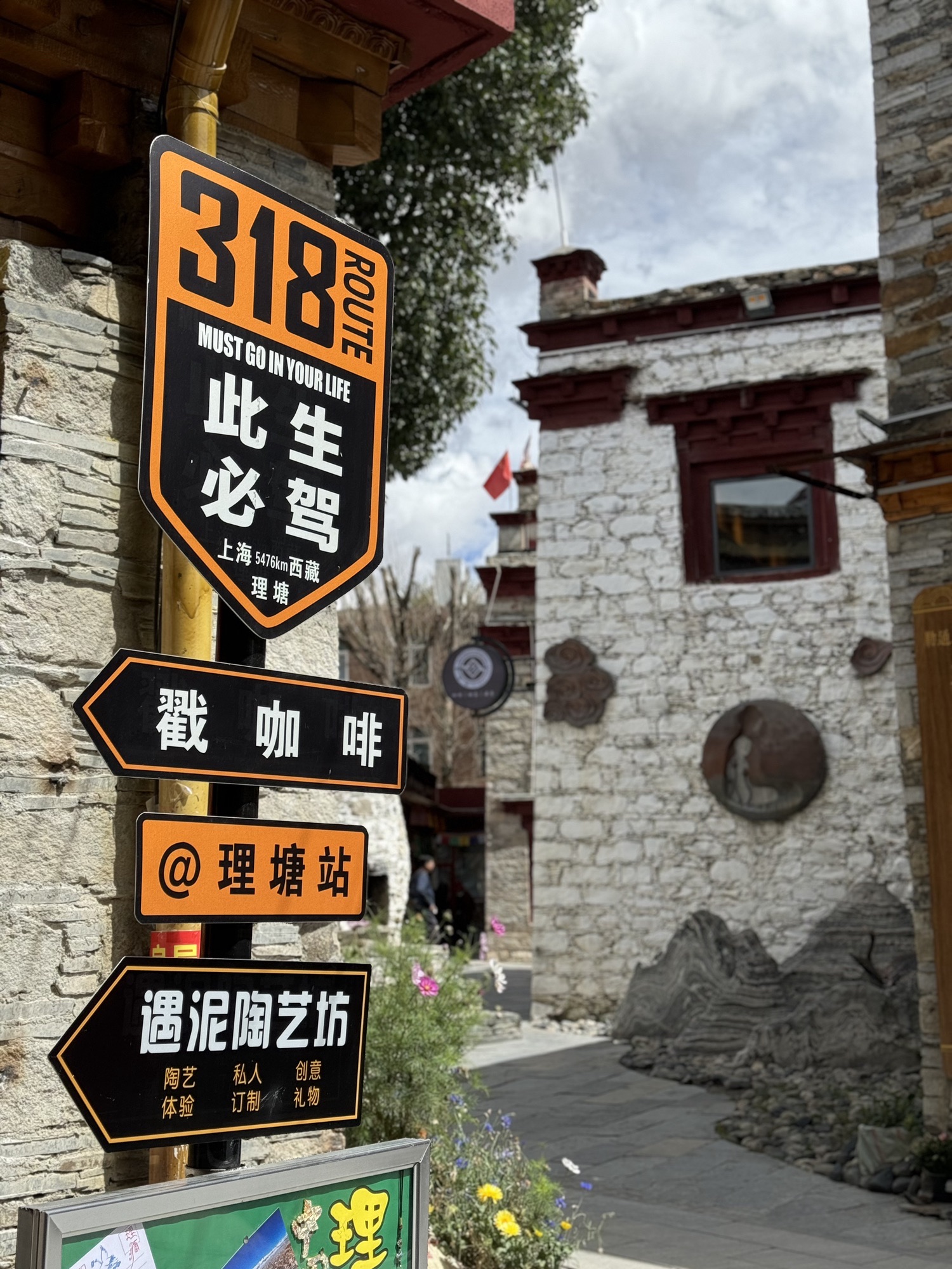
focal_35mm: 48
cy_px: 634
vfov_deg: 39.7
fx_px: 1760
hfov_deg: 30.3
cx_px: 476
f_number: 1.78
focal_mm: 6.86
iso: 64
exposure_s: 1/3610
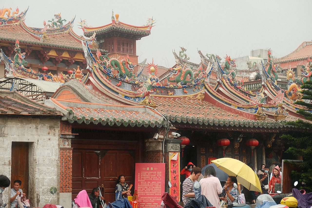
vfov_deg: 16.5
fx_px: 719
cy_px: 104
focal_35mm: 83
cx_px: 156
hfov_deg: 24.5
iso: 400
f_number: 4
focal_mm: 55
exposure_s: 1/800
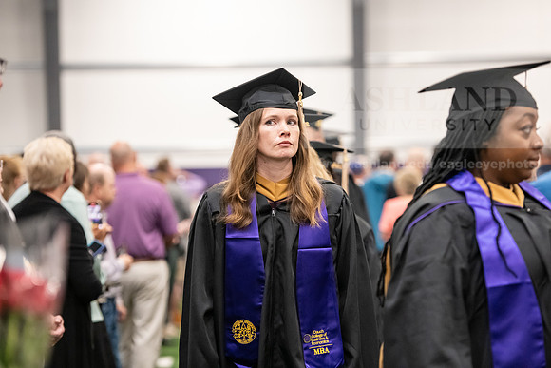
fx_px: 1868
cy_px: 184
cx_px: 276
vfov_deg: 11.2
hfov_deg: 16.8
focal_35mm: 122
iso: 3200
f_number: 3.2
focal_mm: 122
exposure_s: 1/200
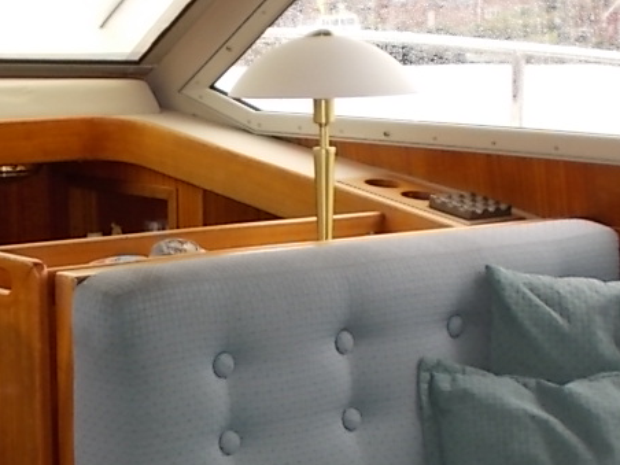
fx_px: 1648
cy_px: 329
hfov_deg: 21.2
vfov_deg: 16.0
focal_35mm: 92
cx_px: 217
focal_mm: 4.6
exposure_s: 1/50
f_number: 3.2
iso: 80
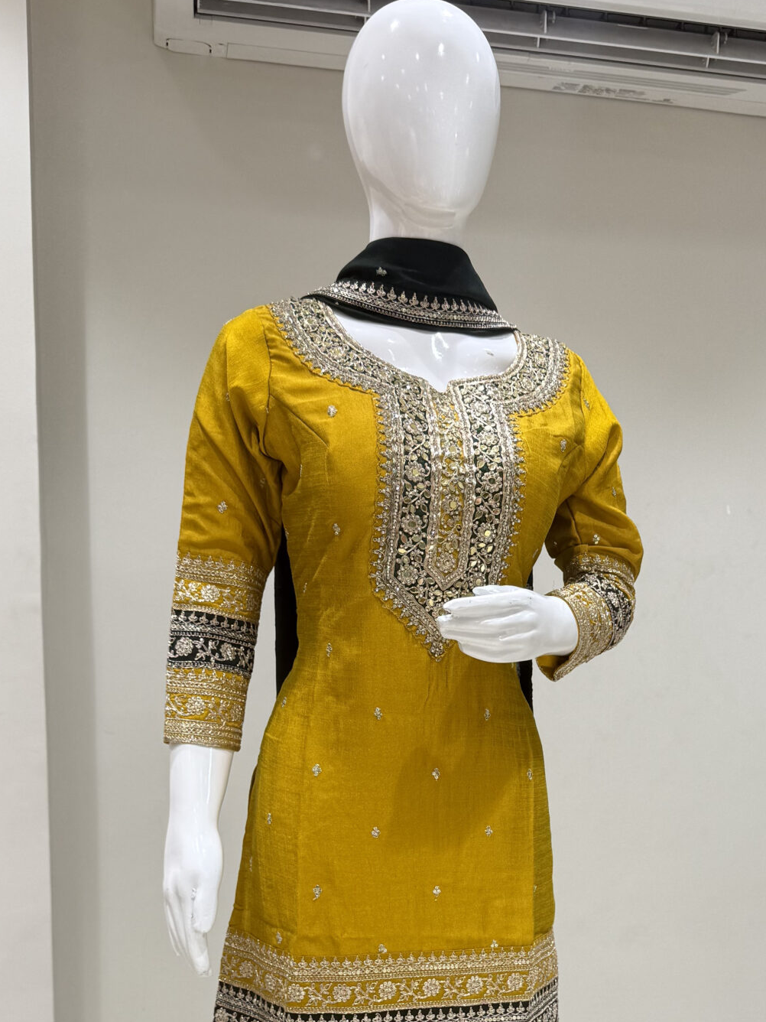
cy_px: 805
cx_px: 527
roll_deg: -2.3
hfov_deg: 31.2
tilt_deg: -8.0
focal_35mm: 46
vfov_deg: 39.7
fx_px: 1357
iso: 64
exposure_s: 1/166
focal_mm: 6.76
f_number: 1.78
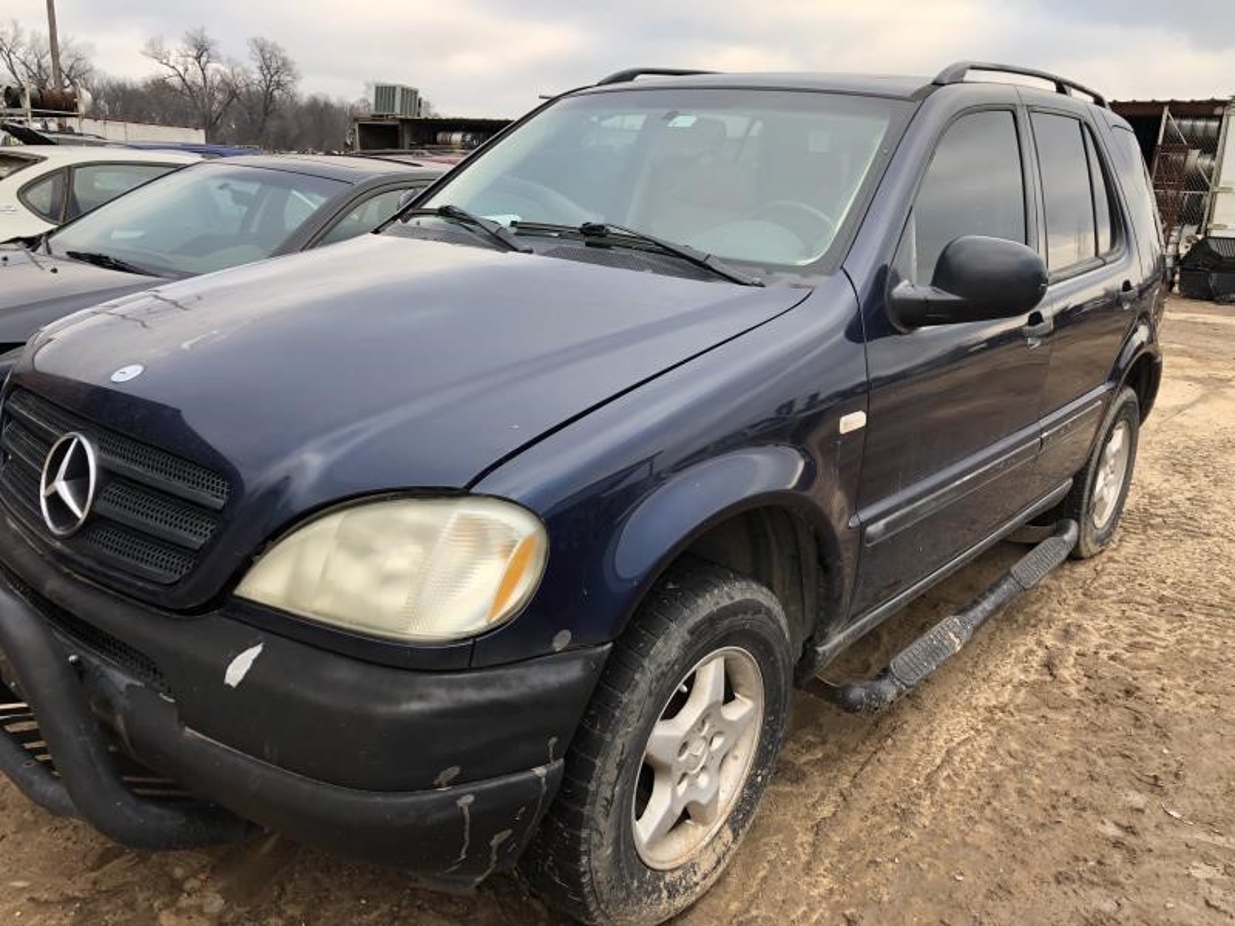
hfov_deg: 63.4
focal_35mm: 28
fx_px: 999
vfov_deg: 49.7
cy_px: 463
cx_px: 618
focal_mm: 3.99
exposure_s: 1/120
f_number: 1.8
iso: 25
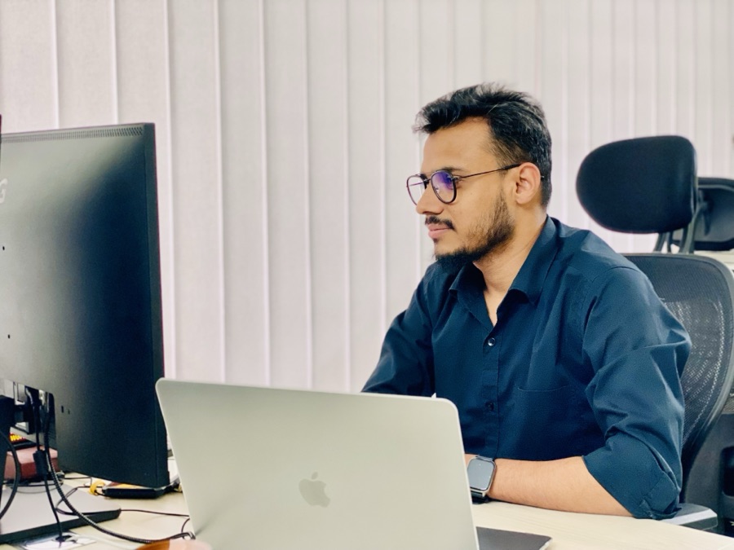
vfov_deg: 28.0
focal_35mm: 52
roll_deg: +0.8
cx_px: 367
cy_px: 275
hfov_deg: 36.8
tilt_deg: -3.4
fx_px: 1103
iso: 200
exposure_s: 1/100
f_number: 2
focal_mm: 6
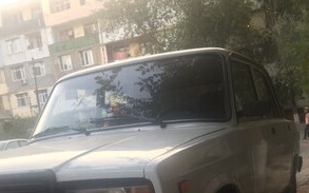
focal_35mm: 52
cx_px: 157
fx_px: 438
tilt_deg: -12.3
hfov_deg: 38.9
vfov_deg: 23.1
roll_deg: +6.6
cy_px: 224
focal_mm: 4.15
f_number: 2.2
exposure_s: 1/100
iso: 50
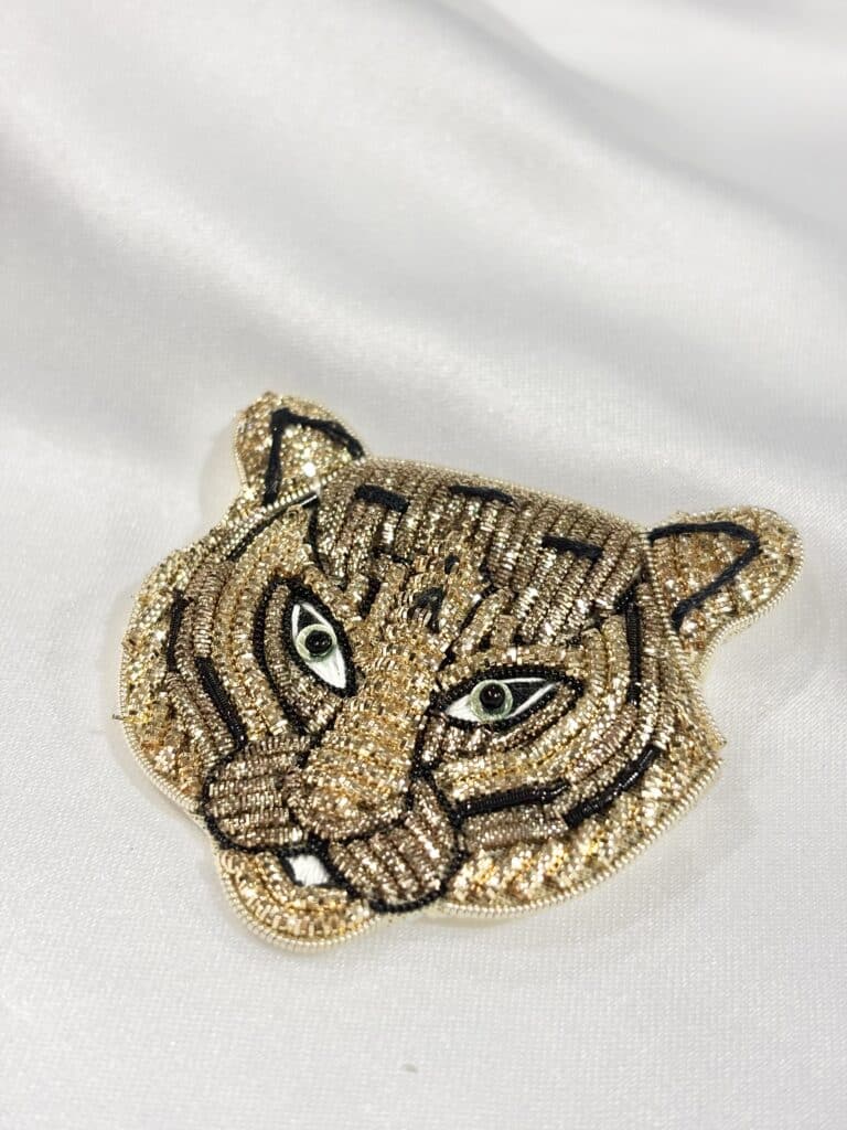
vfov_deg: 36.8
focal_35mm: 52
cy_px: 565
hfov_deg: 28.0
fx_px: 1696
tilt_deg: -36.6
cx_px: 424
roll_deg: +3.3
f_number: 1.6
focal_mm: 5.96
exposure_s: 1/214
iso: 32
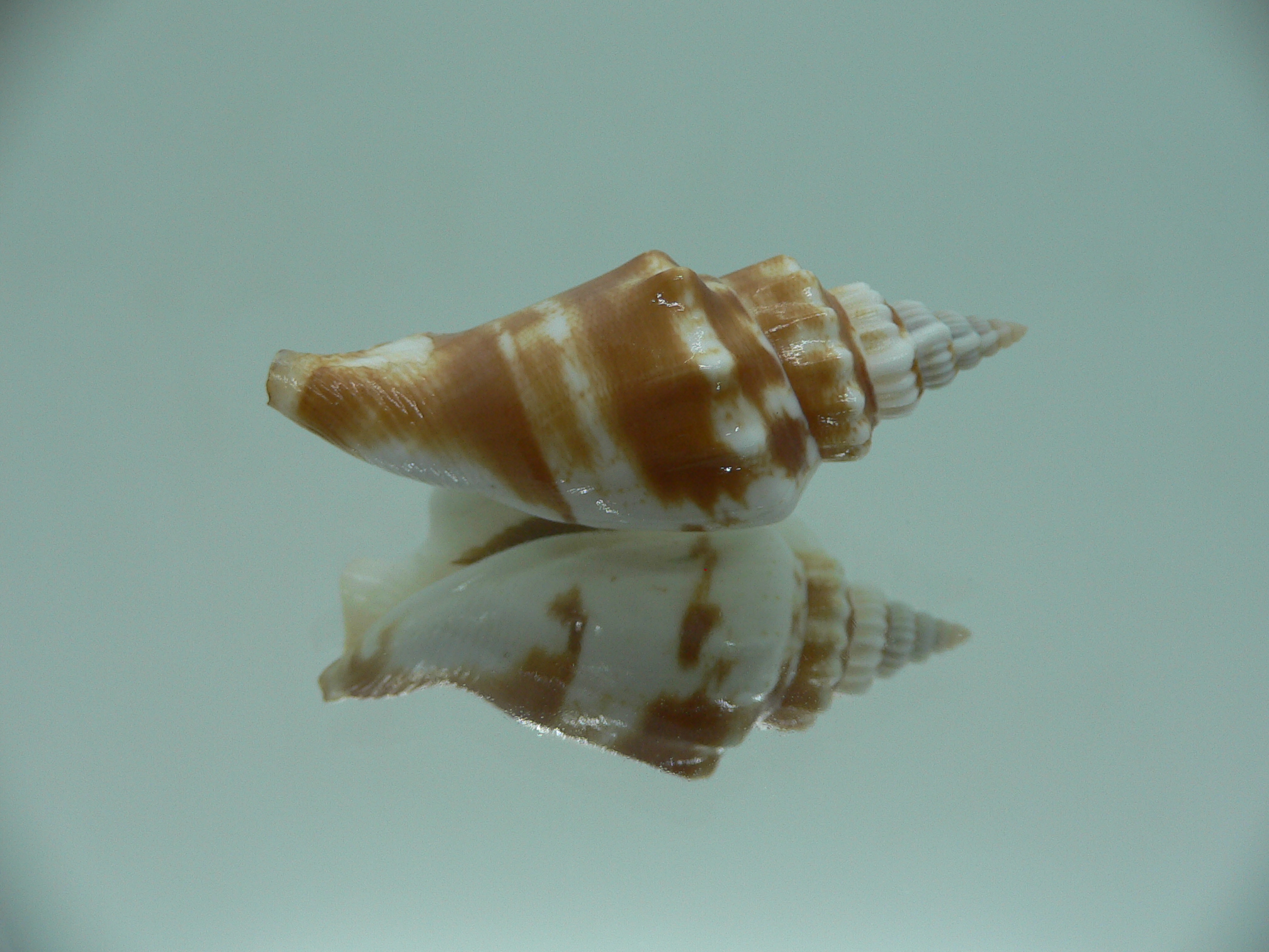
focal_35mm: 35
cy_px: 476
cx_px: 634
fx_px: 1283
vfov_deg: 40.7
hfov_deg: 52.6
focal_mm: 4.6
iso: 80
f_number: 2.8
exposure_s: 1/60
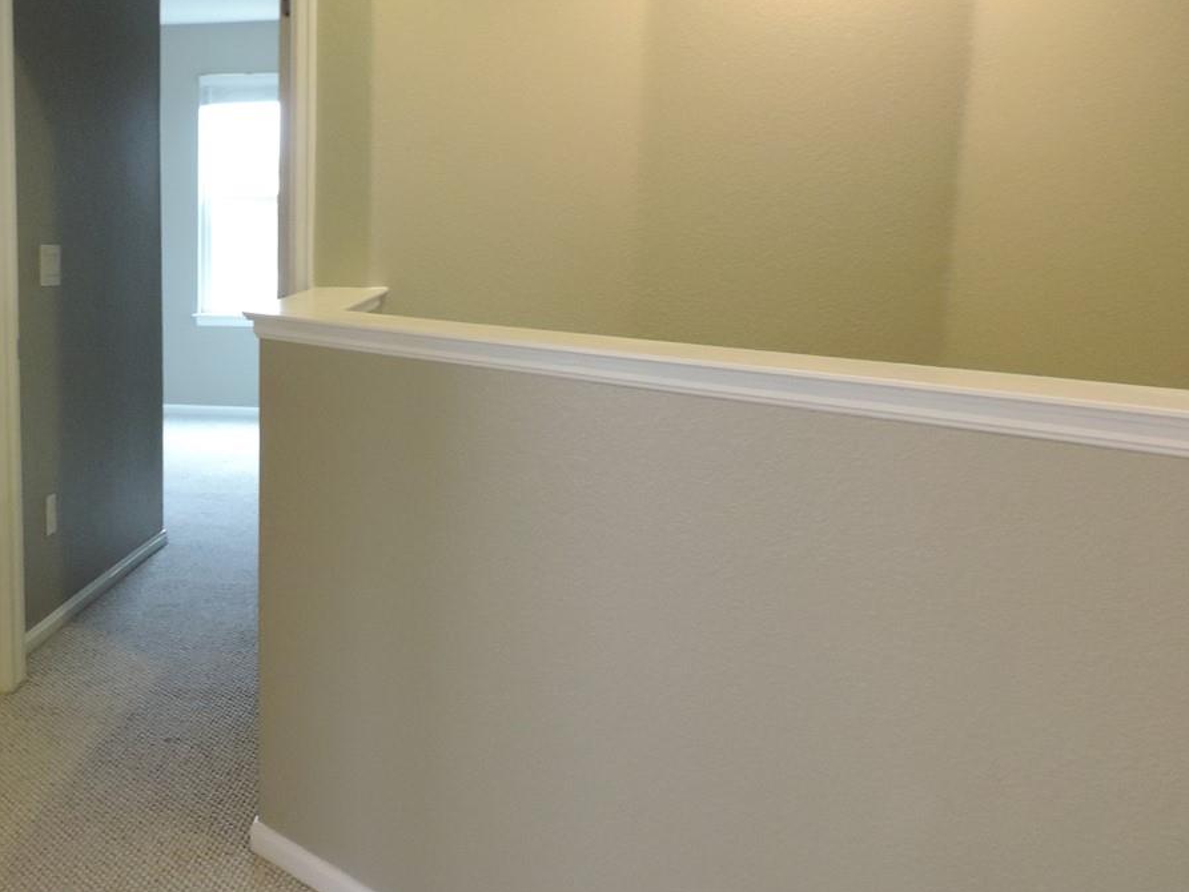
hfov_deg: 41.2
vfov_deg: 33.6
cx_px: 169
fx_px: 1477
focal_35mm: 43
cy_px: 493
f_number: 3
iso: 400
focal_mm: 4.3
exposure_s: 1/25
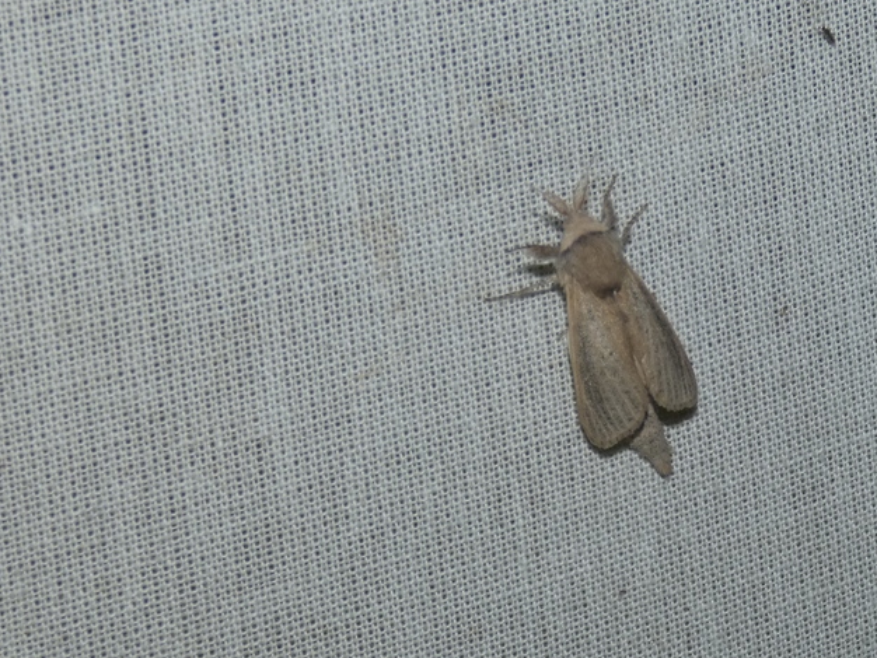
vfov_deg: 18.7
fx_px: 2002
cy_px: 343
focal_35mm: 79
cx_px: 581
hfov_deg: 24.6
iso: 80
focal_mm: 10.4
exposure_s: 1/60
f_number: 4.1
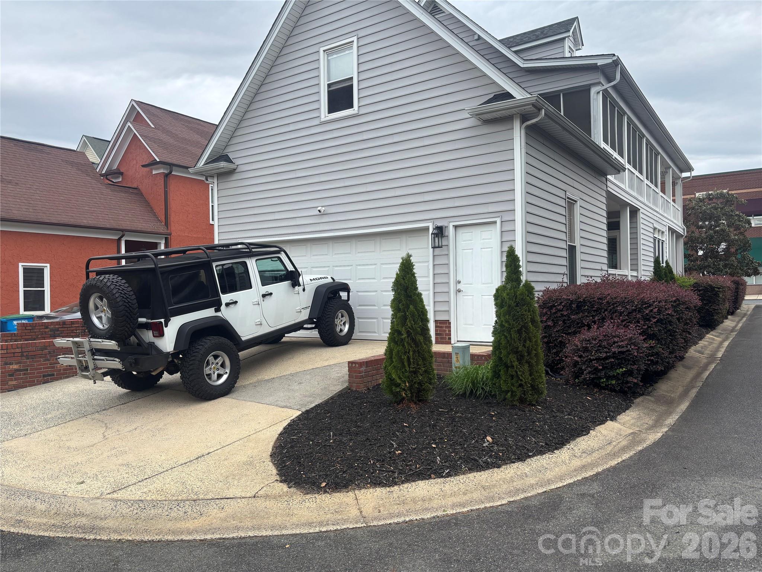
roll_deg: +0.8
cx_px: 381
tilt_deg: +0.4
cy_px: 286
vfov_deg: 53.1
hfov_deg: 67.3
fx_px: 572
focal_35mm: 26
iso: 50
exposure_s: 1/1178
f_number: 1.6
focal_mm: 5.96
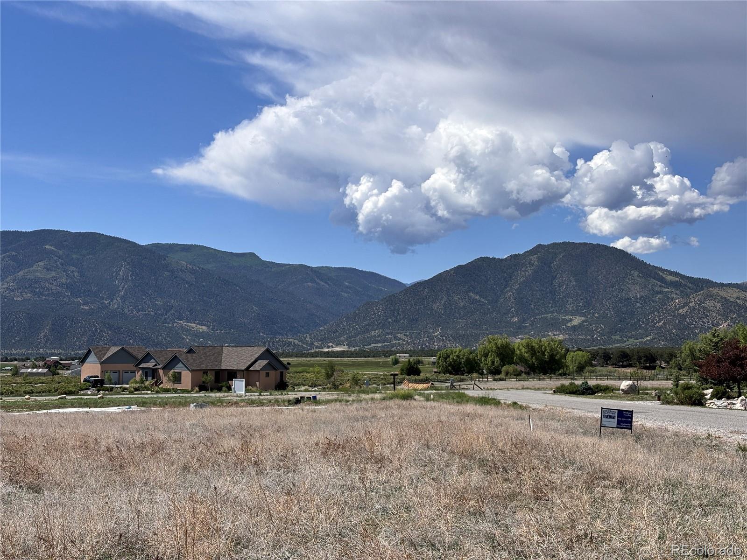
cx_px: 374
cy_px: 280
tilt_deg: +1.4
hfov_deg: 36.8
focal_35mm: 52
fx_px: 1122
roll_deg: +0.0
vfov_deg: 28.0
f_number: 1.6
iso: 40
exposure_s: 1/4630
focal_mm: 5.96
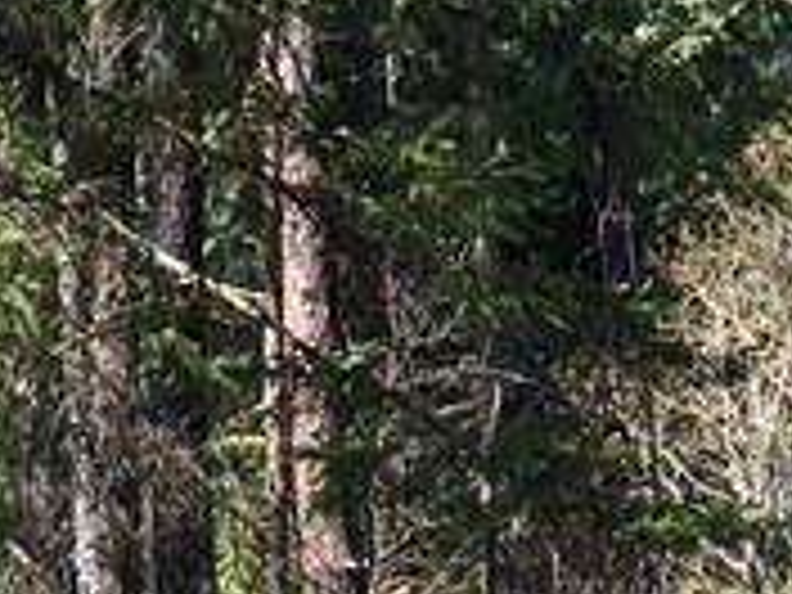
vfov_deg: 4.4
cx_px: 324
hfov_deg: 6.0
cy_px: 1274
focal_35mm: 331
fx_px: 7573
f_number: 2.8
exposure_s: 1/168
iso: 20
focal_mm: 6.6
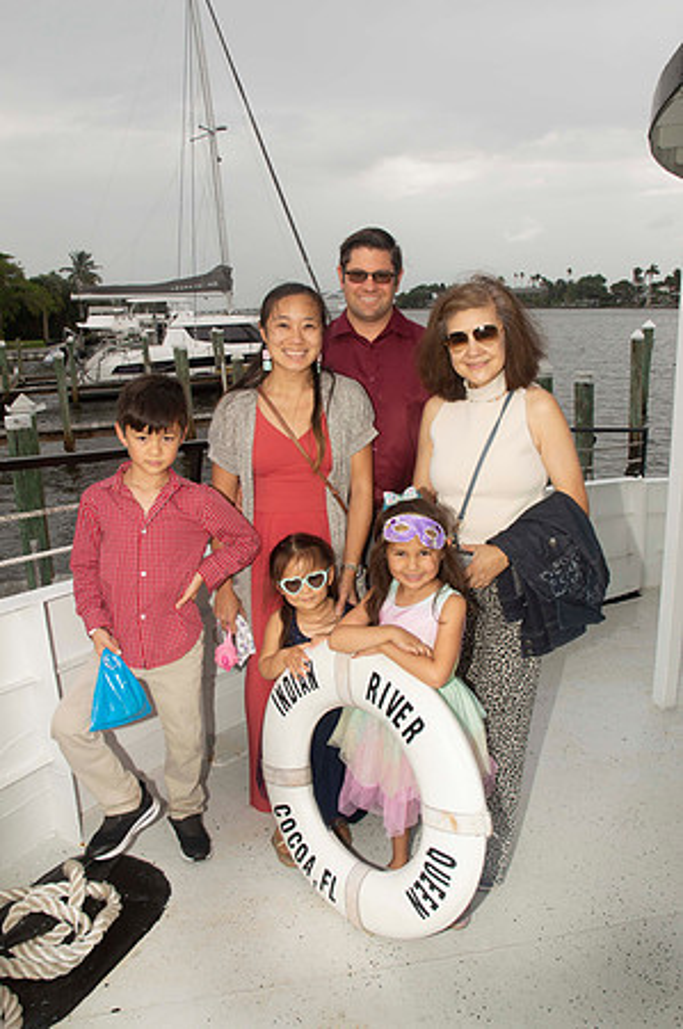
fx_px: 770
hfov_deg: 47.8
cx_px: 342
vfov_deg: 67.4
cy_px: 514
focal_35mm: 27
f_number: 9
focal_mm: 18
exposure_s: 1/200
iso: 100
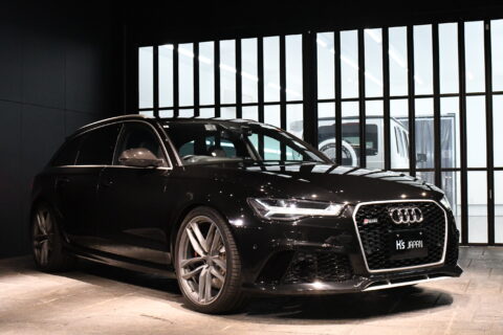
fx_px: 726
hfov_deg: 38.2
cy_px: 168
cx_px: 252
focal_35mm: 52
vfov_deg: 26.0
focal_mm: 35
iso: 10000
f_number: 7.1
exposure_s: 1/200
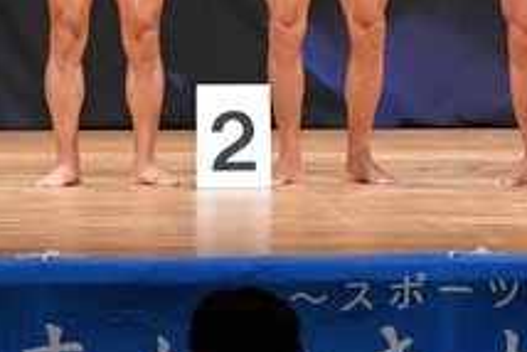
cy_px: -197
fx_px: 7793
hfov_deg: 3.9
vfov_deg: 2.6
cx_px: 462
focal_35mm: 532
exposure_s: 1/400
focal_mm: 98
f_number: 5.6
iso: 5000
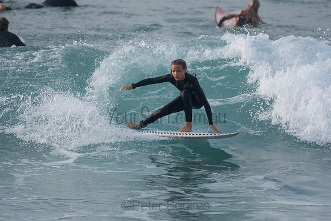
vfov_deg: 1.8
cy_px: 110
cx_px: 166
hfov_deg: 2.7
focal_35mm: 750
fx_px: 6897
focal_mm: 500
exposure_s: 1/2000
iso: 500
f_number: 5.6
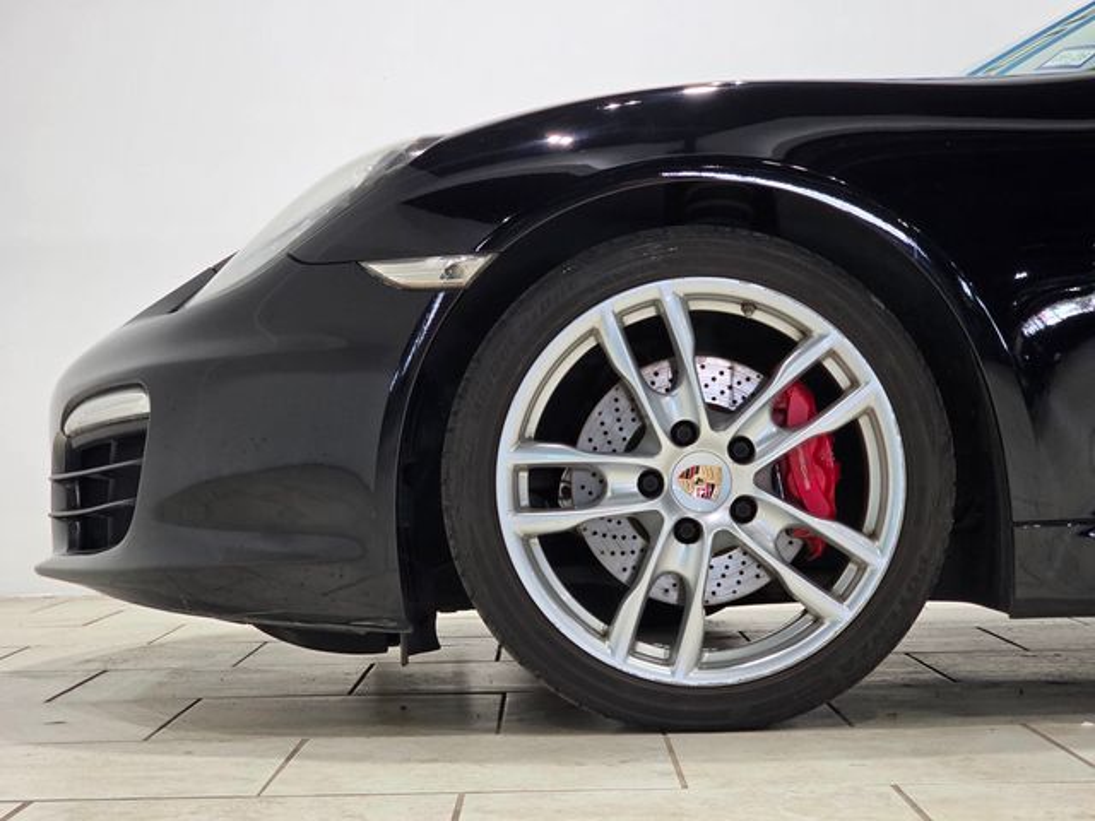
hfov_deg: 28.2
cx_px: 548
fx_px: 2183
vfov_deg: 21.3
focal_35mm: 69
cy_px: 410
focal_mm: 7.9
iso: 200
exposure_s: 1/120
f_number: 2.4
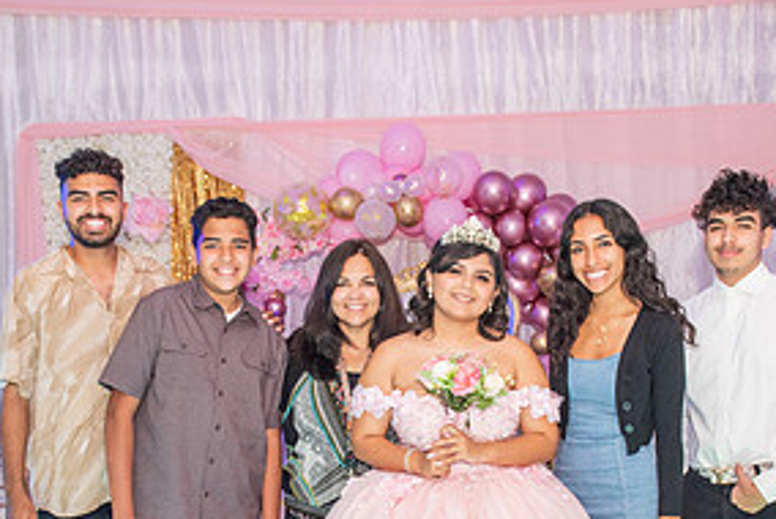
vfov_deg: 26.6
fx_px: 1057
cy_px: 471
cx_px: 388
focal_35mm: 49
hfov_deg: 40.3
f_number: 4
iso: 1250
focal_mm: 24
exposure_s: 1/60
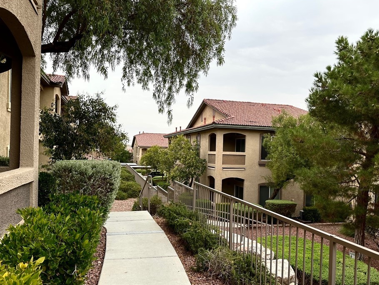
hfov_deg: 65.3
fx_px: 296
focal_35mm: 27
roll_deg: -1.7
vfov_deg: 51.3
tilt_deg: -1.3
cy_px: 156
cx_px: 200
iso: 80
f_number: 1.78
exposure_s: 1/3155
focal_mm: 6.86
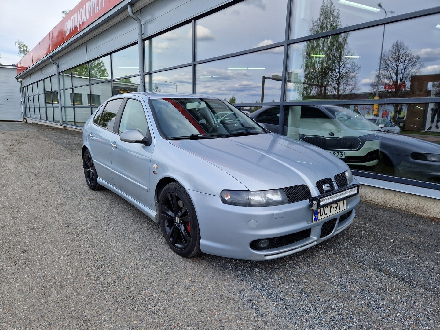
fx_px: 292
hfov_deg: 73.9
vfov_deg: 58.9
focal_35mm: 23
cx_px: 220
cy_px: 165
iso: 50
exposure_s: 1/706
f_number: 1.8
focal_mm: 5.4
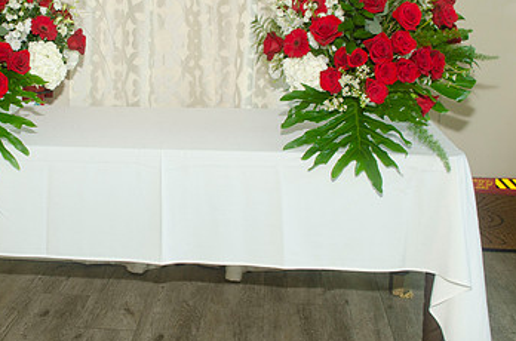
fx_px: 858
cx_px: 148
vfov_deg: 22.4
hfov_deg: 33.0
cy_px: 125
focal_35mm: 60
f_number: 5.6
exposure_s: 1/60
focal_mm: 24
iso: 100
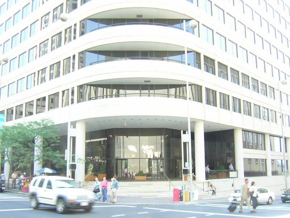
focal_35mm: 36
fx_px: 302
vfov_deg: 39.7
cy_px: 109
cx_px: 145
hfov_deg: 51.4
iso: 100
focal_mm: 4.7
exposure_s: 1/18.9
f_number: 5.2
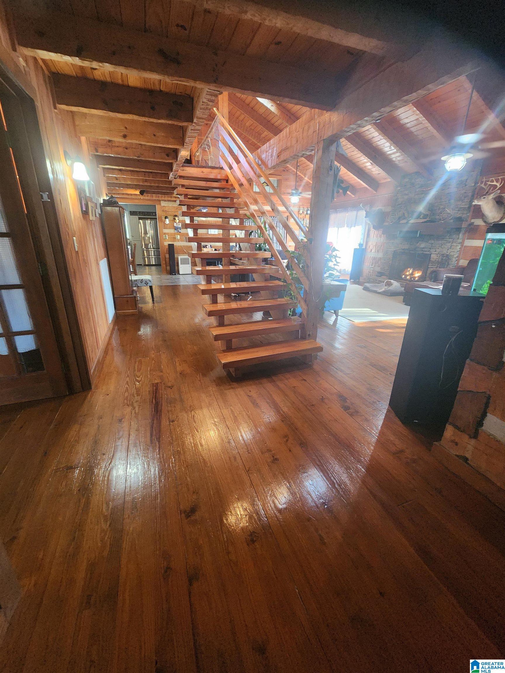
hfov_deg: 89.9
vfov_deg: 106.2
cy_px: 336
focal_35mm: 13
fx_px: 253
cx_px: 252
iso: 640
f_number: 2.2
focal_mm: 2.2
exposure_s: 1/24
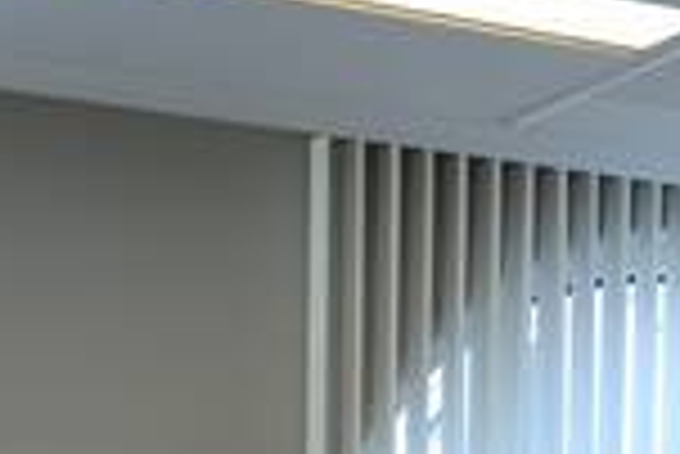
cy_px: 847
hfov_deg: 11.8
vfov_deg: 8.0
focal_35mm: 167
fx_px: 3151
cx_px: 986
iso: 400
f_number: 4.5
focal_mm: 21
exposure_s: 1/80
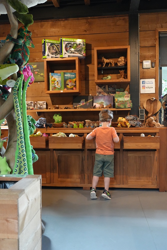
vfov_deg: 54.5
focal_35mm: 35
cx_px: 84
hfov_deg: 37.8
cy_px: 125
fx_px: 244
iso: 6400
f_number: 4
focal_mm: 35
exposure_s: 1/160
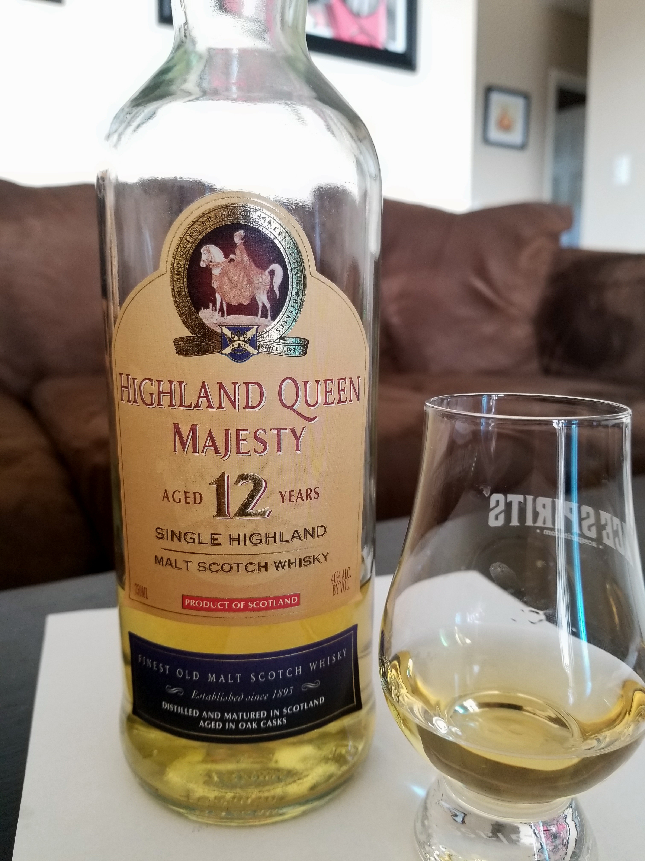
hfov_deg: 53.1
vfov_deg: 67.3
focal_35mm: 26
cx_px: 322
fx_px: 646
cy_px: 430
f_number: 1.7
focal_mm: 4.25
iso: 125
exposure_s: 1/30
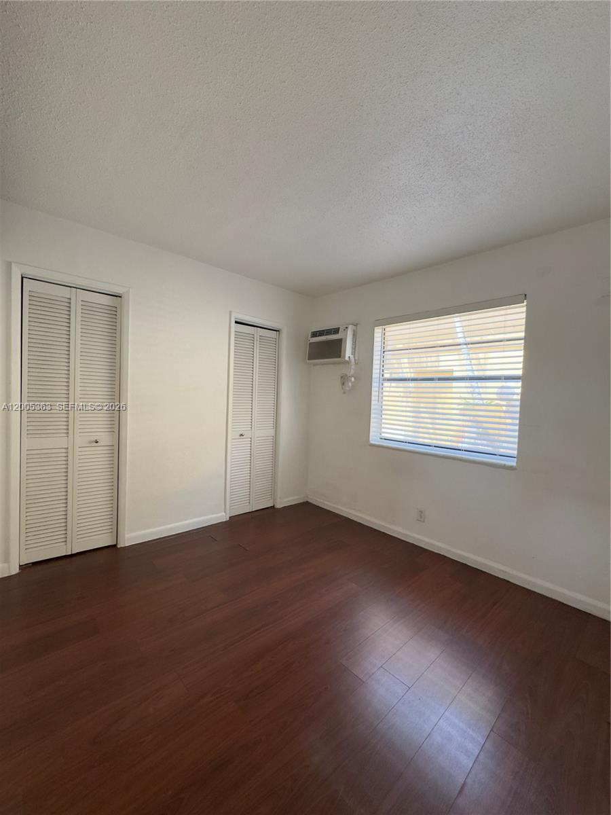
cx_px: 306
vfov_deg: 102.1
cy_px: 408
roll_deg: -1.5
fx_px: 329
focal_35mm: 14
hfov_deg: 85.7
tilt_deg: -1.9
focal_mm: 2.22
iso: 160
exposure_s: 1/99
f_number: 2.2
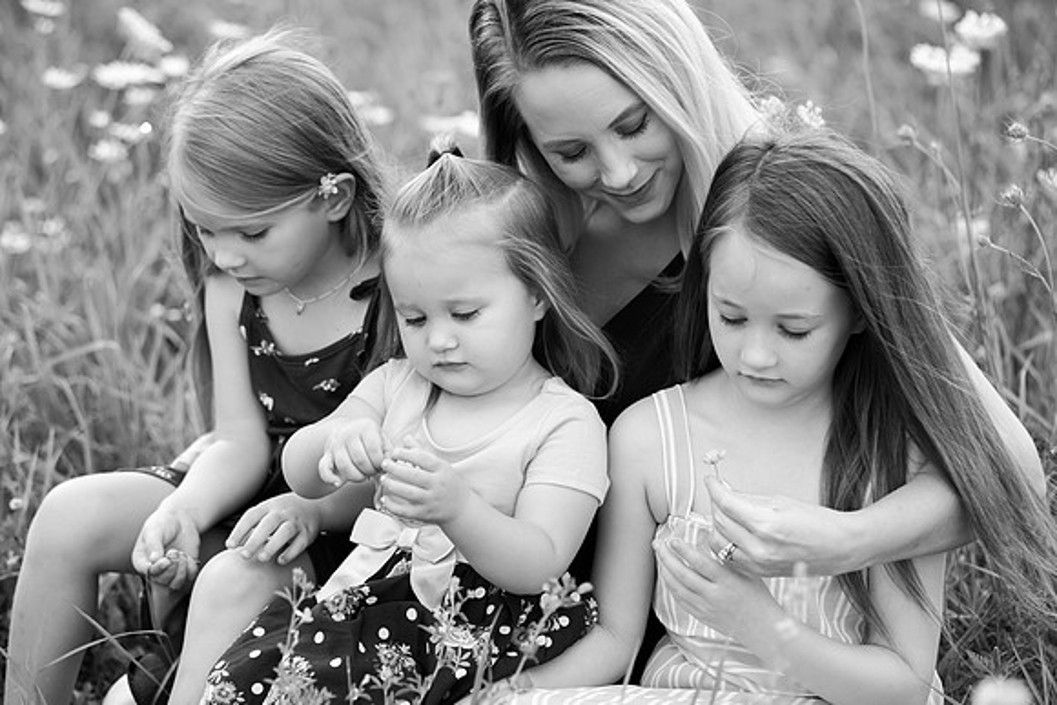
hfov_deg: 15.2
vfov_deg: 10.2
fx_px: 3964
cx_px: 528
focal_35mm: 135
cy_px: 352
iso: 250
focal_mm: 135
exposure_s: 1/800
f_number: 4.5
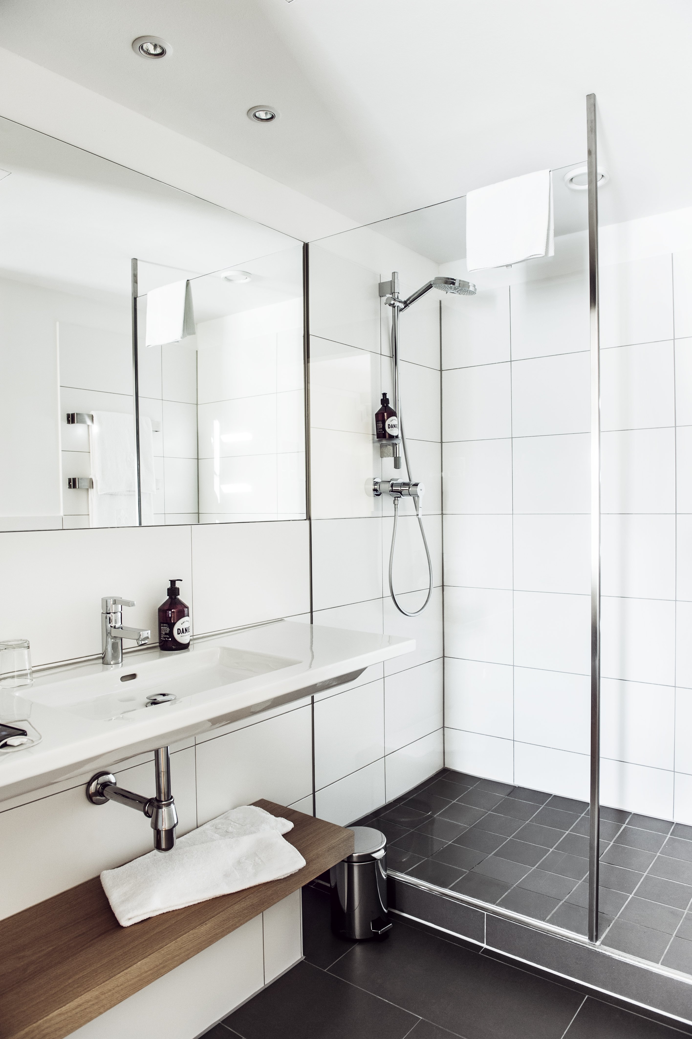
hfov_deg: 53.1
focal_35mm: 24
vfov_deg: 73.8
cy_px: 520
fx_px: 693
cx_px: 346
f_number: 5.6
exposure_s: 1/5
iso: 320
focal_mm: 24
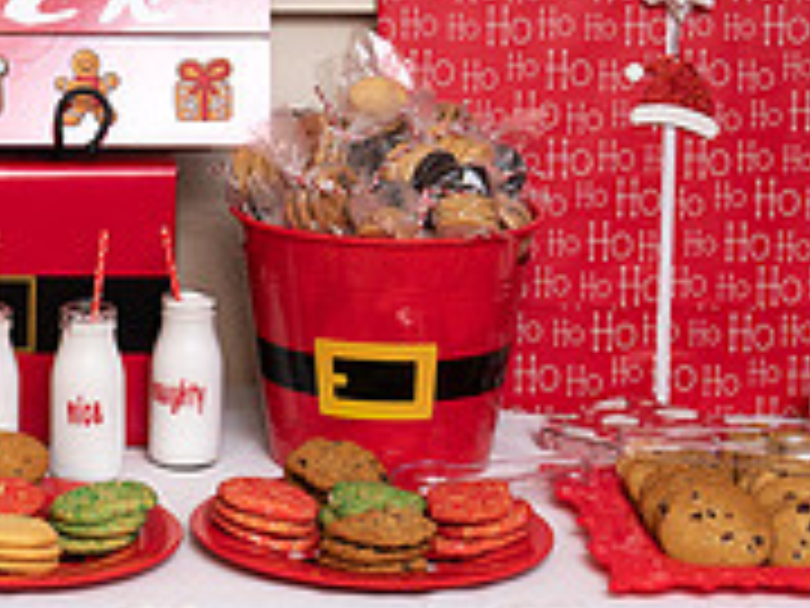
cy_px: 200
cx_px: -68
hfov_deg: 14.2
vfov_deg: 10.9
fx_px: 3182
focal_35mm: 136
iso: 400
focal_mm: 44
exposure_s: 1/80
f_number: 7.1
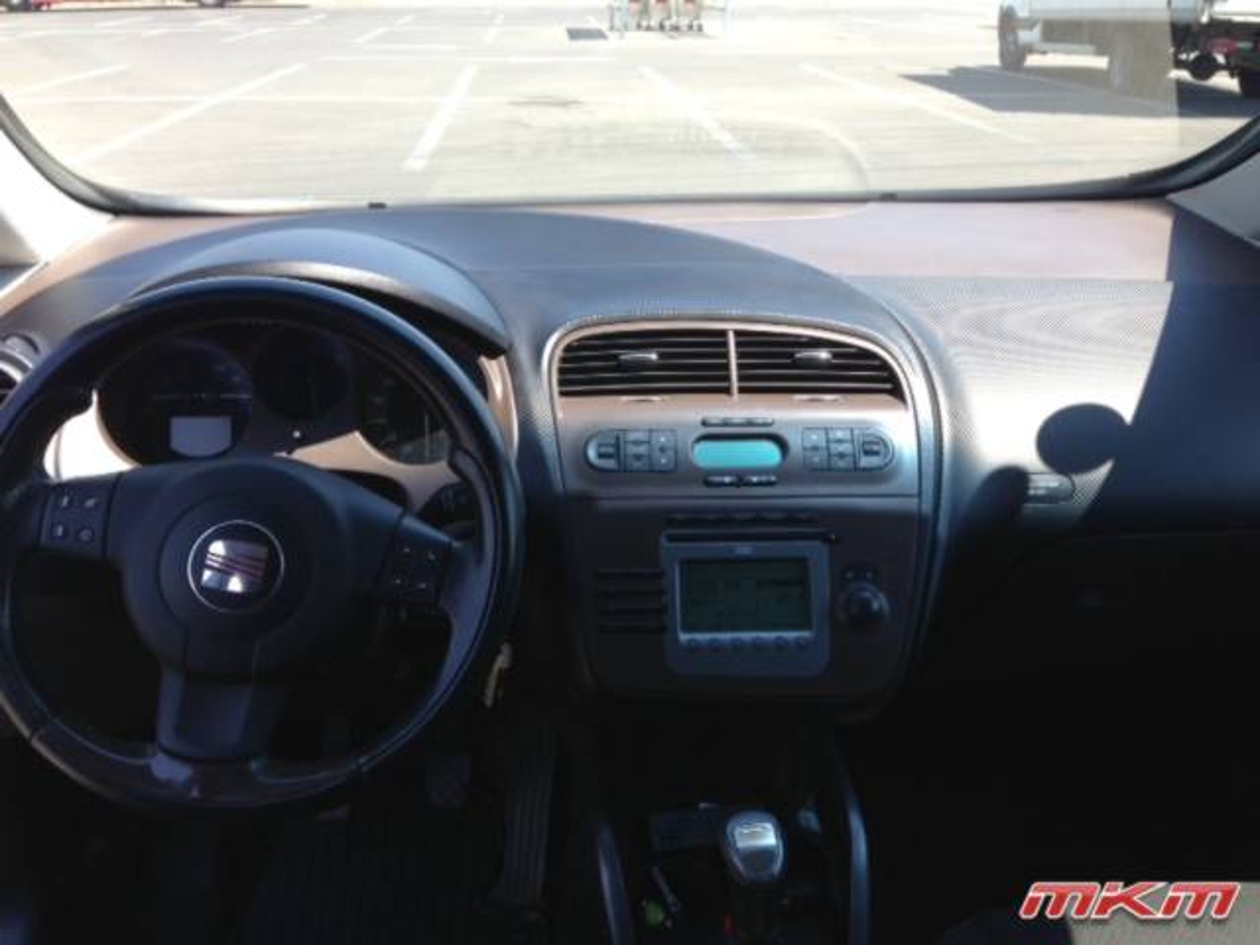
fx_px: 1201
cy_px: 472
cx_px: 630
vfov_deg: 42.9
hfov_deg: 55.4
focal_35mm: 33
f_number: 2.4
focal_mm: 4.13
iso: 50
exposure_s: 1/251
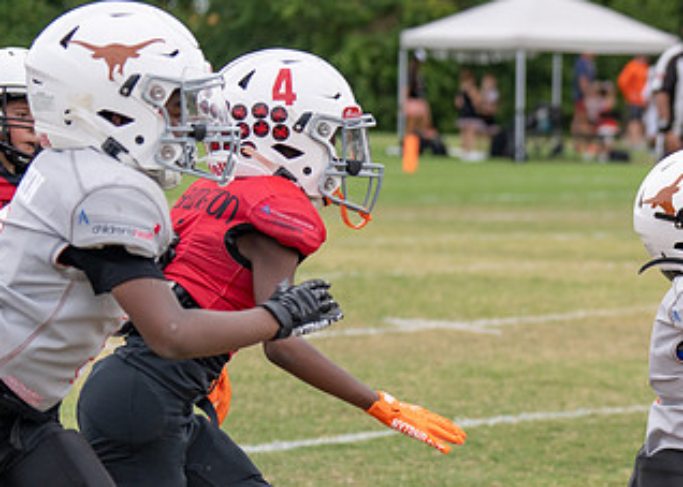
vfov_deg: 8.1
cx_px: 868
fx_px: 3413
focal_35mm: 176
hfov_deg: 11.2
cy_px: 497
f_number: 2.8
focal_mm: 70
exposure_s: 1/1600
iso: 100
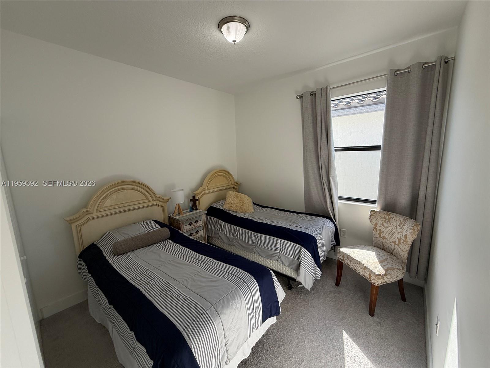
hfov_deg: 102.1
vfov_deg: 85.7
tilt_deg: -9.1
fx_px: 198
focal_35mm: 14
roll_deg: +1.6
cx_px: 245
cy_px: 184
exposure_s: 1/121
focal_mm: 2.22
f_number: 2.2
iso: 100
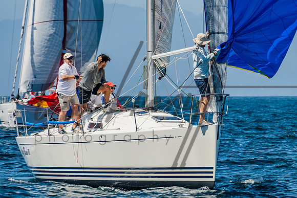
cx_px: 215
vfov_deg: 3.4
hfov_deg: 5.0
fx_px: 3387
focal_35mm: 410
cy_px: 64
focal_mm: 200
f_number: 6.3
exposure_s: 1/500
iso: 160
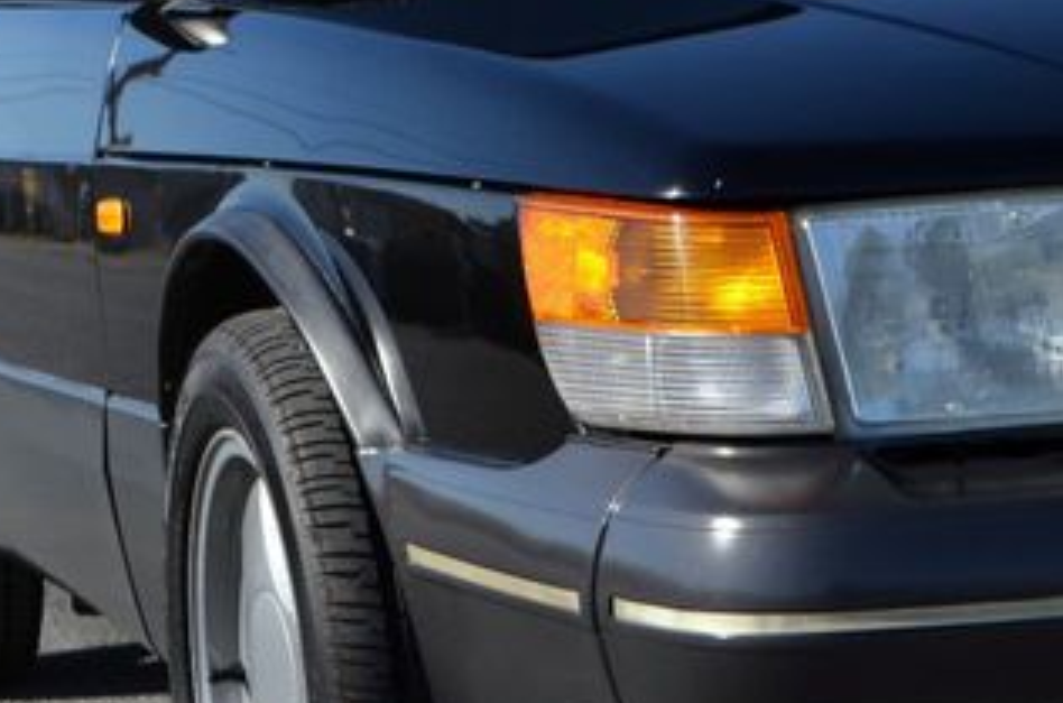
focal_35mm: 146
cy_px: 279
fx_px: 4300
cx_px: 538
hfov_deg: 14.1
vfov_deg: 9.3
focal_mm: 48
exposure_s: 1/250
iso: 110
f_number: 8
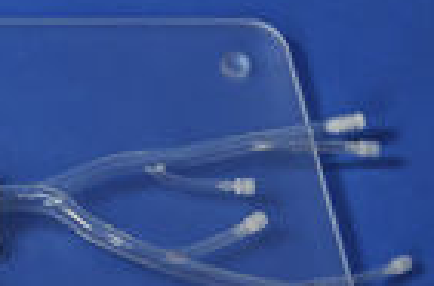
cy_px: 145
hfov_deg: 12.5
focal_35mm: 155
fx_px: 1860
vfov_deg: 8.8
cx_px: -271
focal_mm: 29
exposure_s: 1/30
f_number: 7.1
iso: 400
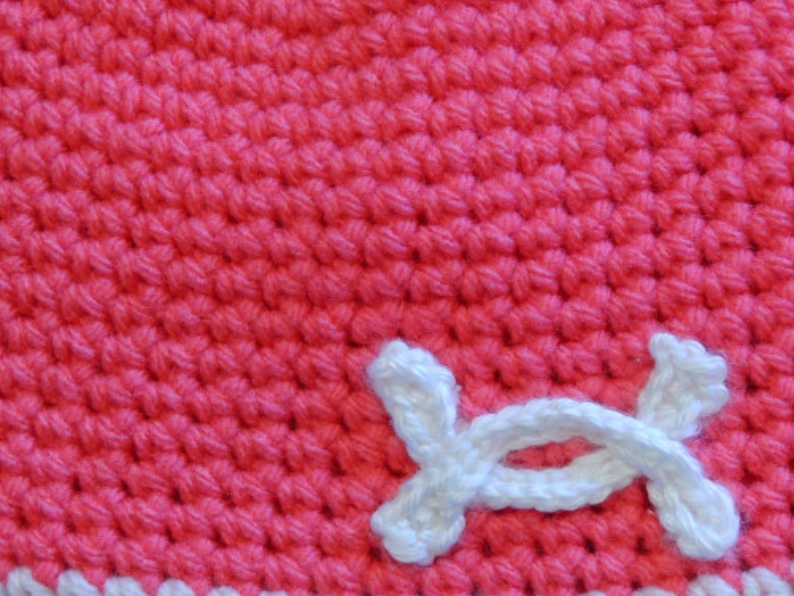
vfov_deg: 18.0
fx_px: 1881
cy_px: 242
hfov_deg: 23.8
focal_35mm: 82
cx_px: 389
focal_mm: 7.1
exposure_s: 1/50
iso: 220
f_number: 3.3
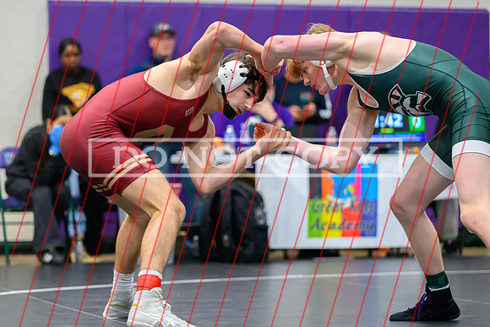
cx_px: 203
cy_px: 162
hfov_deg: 14.0
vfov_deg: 9.4
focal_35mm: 146
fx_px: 1994
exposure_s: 1/640
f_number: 2.8
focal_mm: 125
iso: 8000
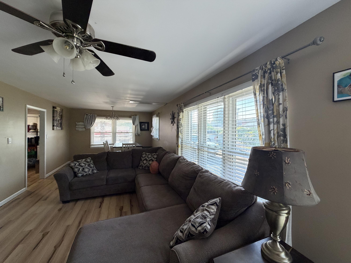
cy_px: 132
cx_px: 176
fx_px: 142
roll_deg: +0.1
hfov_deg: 102.1
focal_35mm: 14
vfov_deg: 85.7
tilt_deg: +0.0
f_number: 2.2
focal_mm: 2.22
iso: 250
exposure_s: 1/121
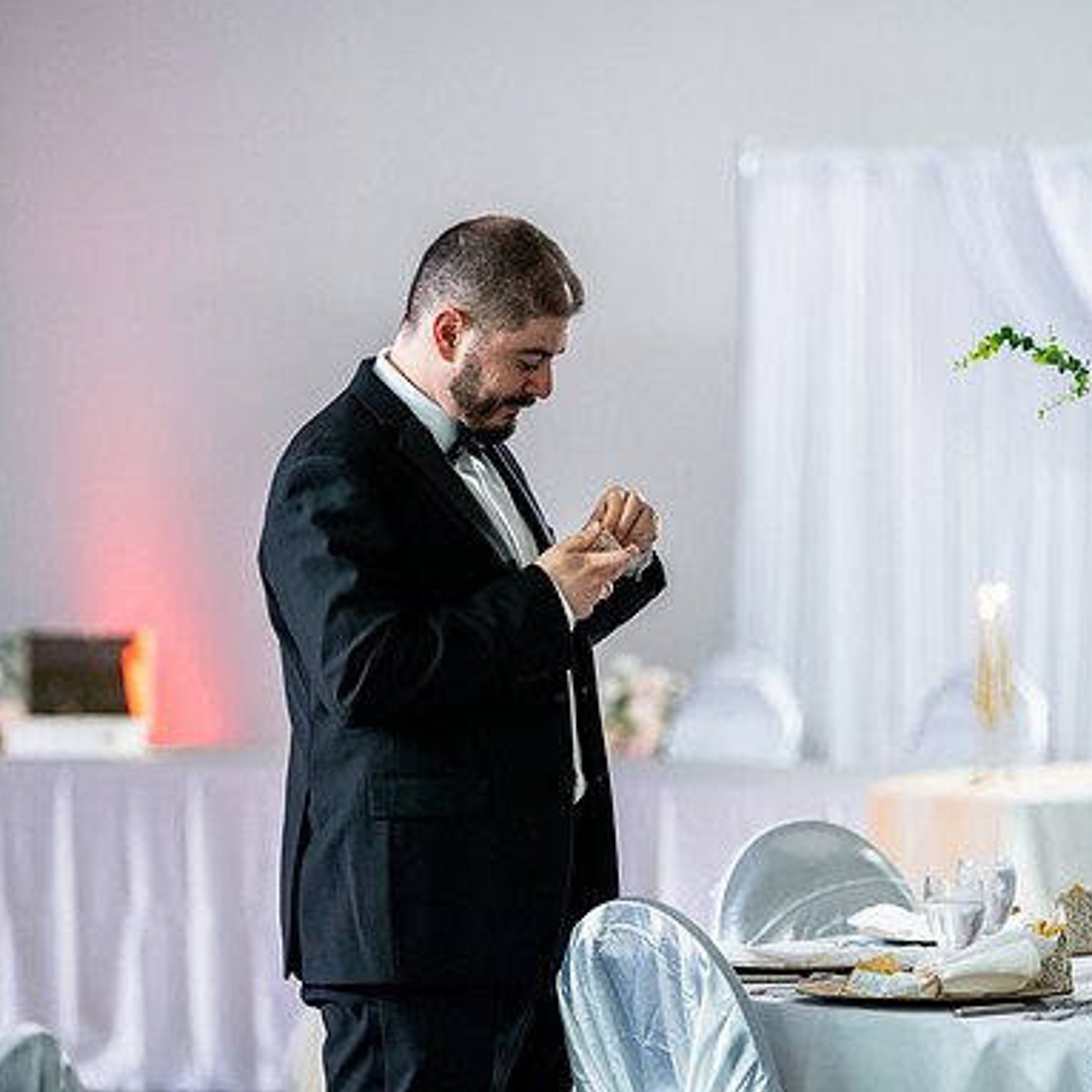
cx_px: 496
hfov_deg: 9.1
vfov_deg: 9.1
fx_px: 6888
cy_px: 549
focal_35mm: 193
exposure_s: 1/200
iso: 640
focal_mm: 150
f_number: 2.8
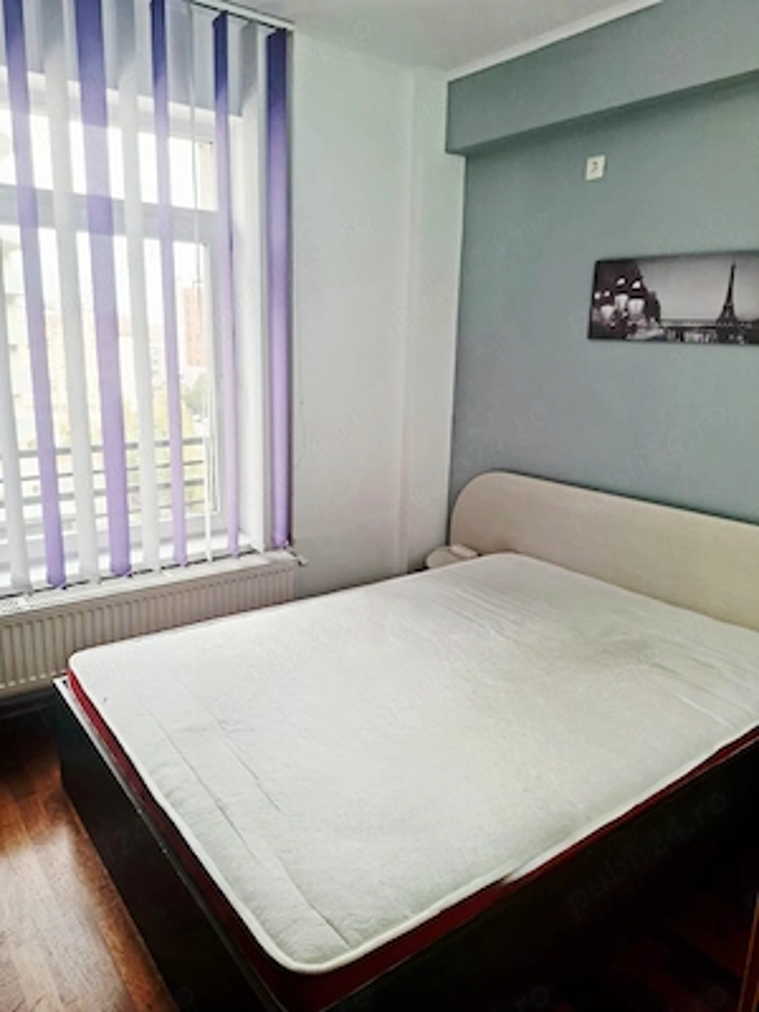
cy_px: 506
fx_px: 672
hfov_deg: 58.9
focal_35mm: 23
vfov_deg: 73.9
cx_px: 380
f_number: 1.8
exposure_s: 1/115
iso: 50
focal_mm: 5.54
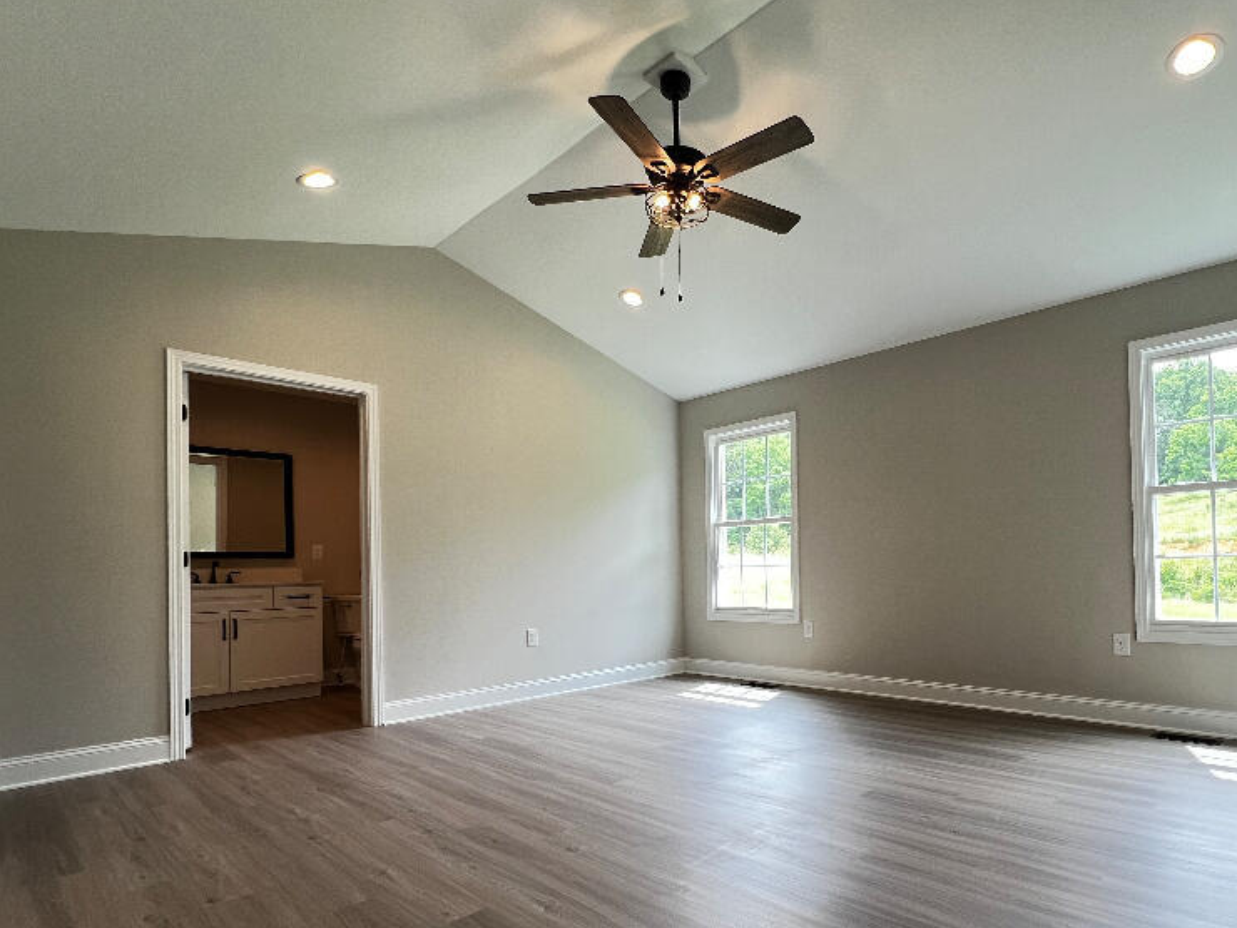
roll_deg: +1.5
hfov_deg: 87.0
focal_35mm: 18
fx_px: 643
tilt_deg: +0.6
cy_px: 567
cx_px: 720
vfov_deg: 70.7
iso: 125
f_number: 1.8
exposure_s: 1/120
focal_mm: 1.57
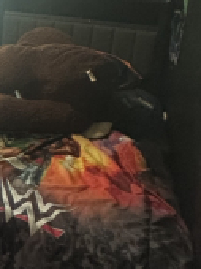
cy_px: 4
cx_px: -166
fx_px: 427
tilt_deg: -9.4
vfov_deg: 32.4
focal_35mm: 55
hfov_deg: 19.4
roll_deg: -0.3
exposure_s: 1/60
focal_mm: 2.22
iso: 250
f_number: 2.2
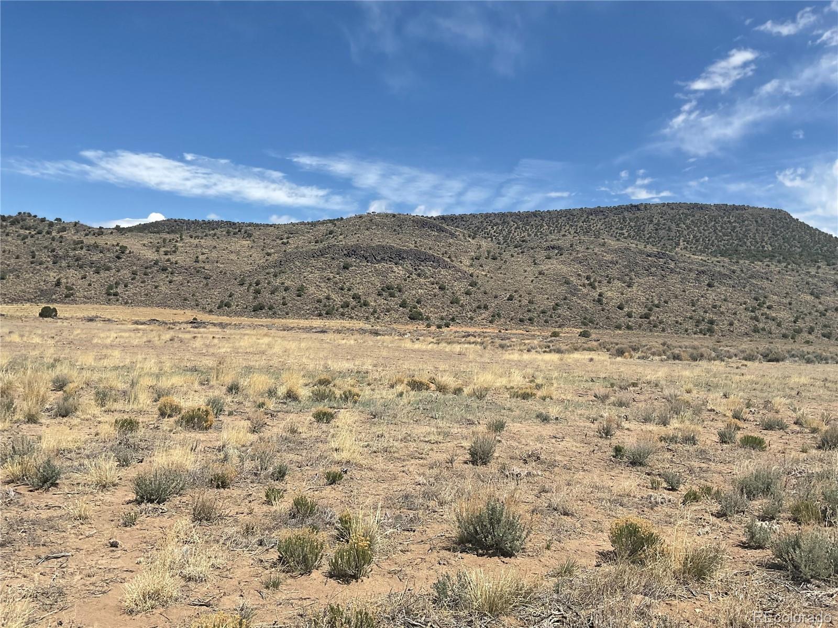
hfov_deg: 61.7
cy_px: 314
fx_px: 702
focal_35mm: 29
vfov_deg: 48.2
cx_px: 419
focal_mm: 3
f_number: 1.8
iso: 16
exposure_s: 1/2538
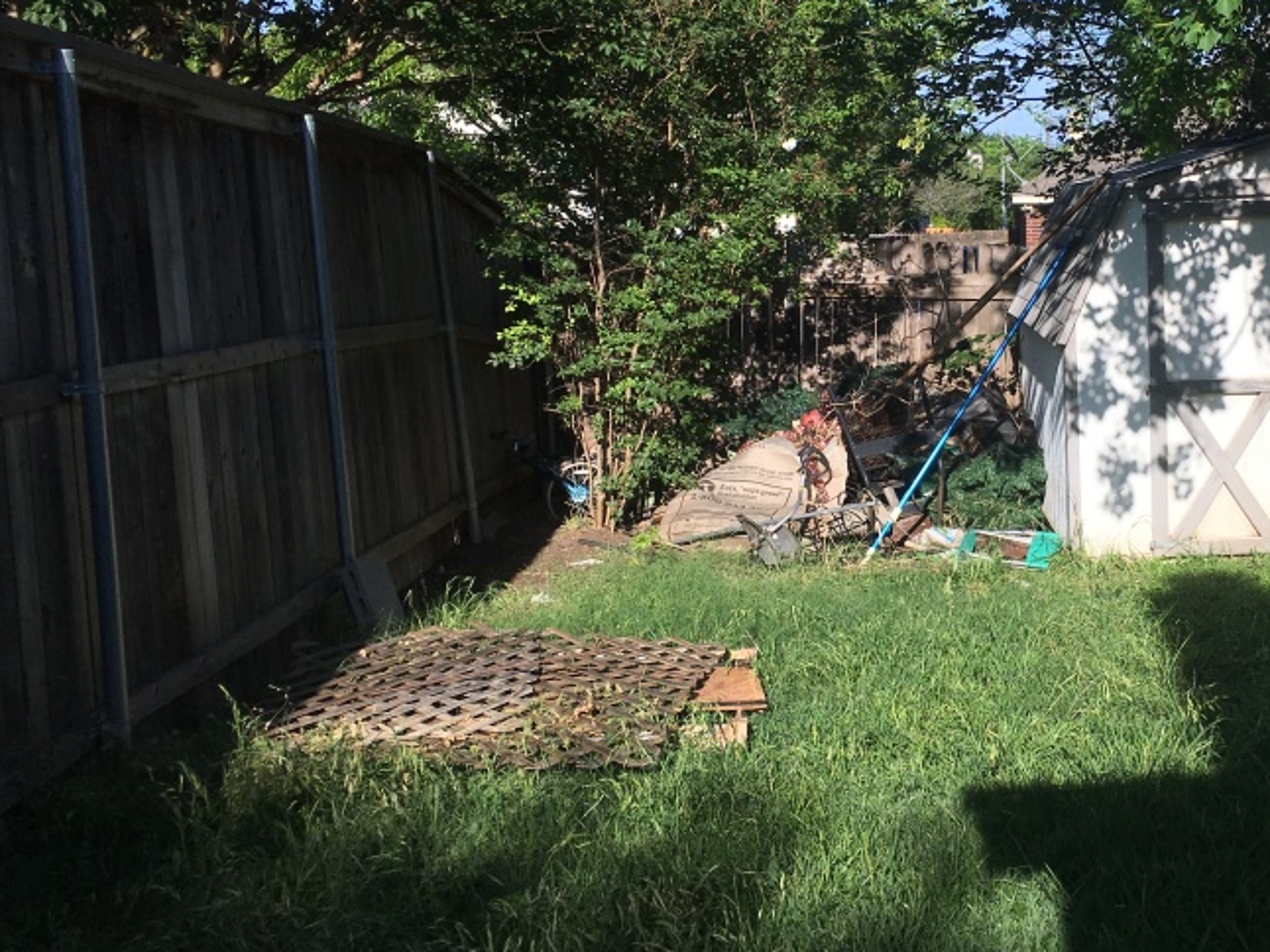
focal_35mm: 46
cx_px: 955
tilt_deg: -3.6
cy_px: 364
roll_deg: +2.4
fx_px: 1687
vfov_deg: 31.4
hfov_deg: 40.1
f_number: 2.2
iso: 25
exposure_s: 1/2137
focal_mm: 4.15
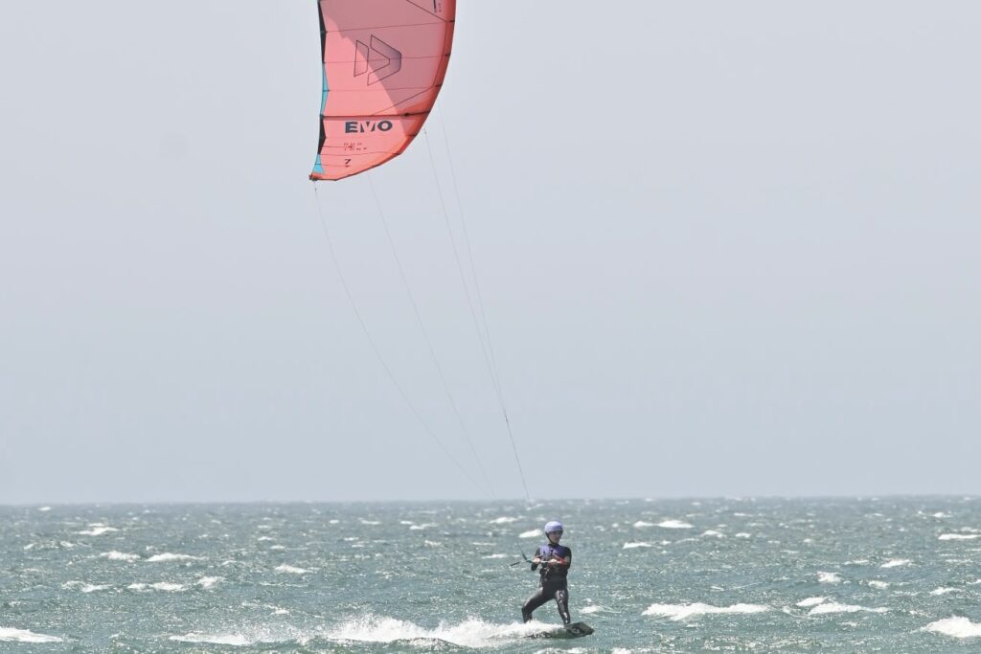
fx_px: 9811
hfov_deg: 5.7
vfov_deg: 3.8
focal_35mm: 360
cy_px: 327
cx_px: 490
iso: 200
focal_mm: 240
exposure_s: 1/1500
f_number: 5.6
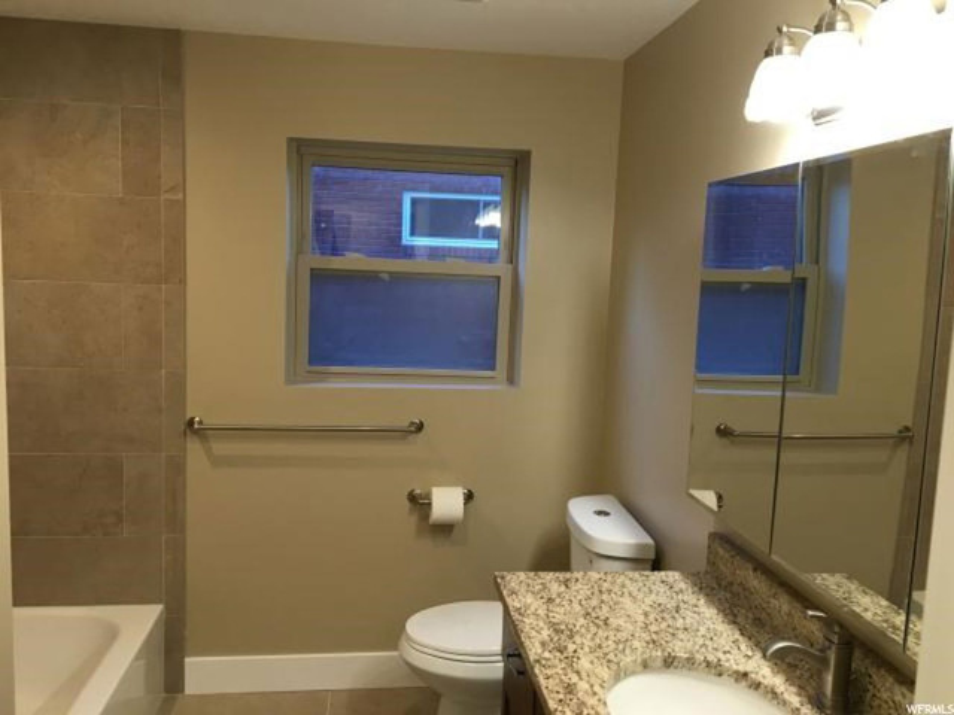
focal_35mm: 29
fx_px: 799
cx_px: 477
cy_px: 358
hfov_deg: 61.7
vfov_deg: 48.2
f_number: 2.2
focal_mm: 4.15
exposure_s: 1/30
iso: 50
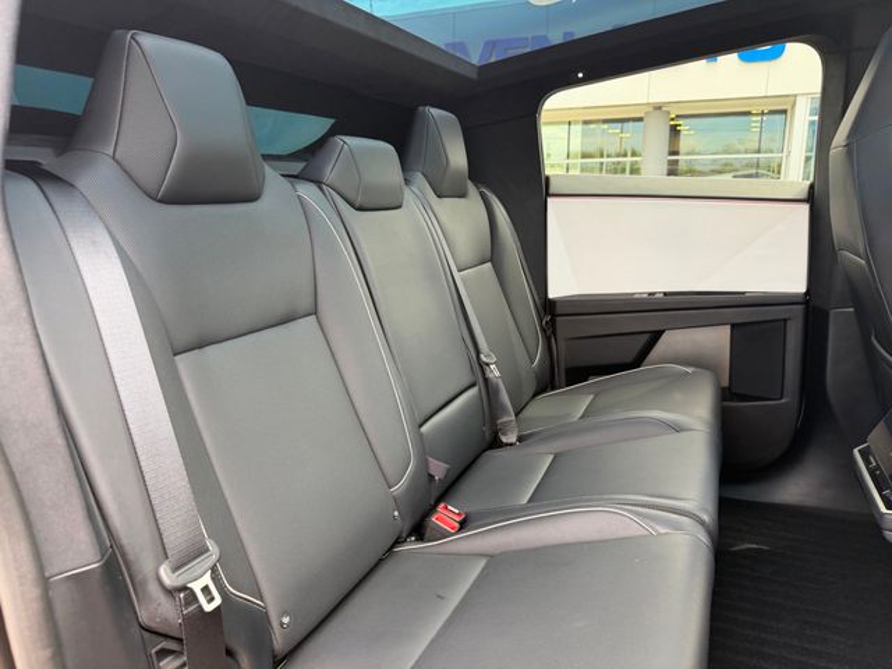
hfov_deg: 71.6
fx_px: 618
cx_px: 446
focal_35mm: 24
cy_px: 334
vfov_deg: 56.8
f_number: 1.78
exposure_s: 1/207
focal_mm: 6.76
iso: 160
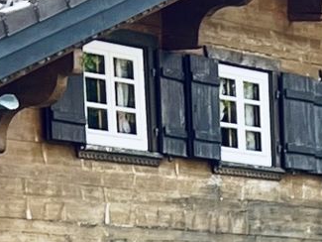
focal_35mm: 164
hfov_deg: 10.9
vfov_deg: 7.9
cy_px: 711
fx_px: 1526
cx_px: 667
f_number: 1.5
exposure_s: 1/1183
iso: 50
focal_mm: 5.7
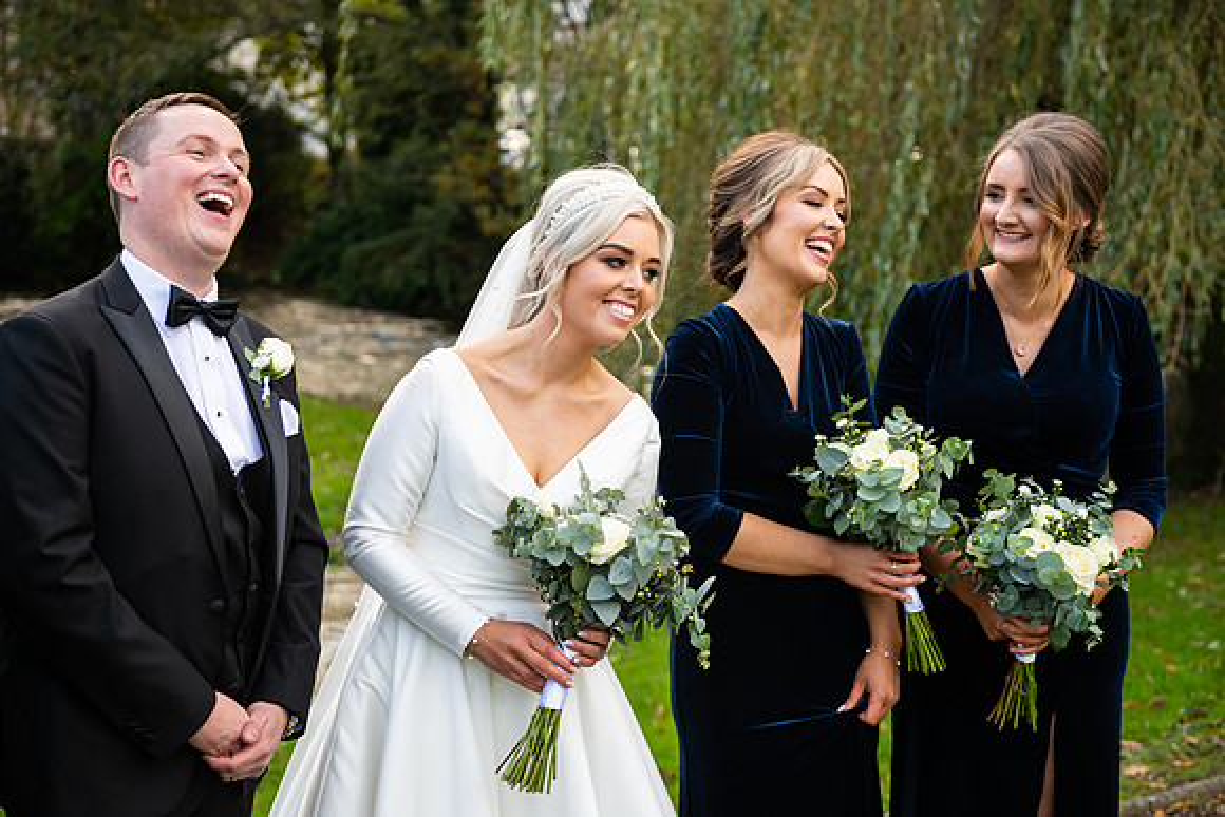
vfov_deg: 24.2
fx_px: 1906
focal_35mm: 56
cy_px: 408
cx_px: 612
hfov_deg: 35.6
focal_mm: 56
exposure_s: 1/160
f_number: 3.5
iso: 200
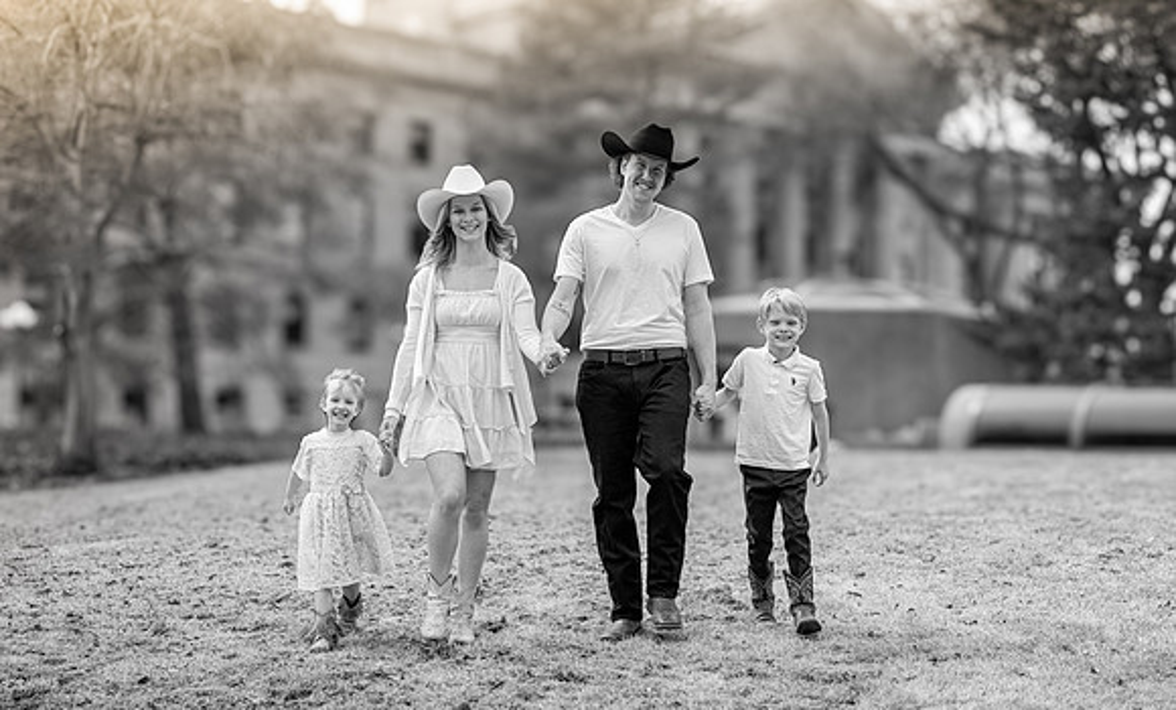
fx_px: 1728
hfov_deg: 37.6
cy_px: 400
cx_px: 588
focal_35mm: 54
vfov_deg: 23.2
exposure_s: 1/2500
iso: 100
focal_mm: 50
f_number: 2
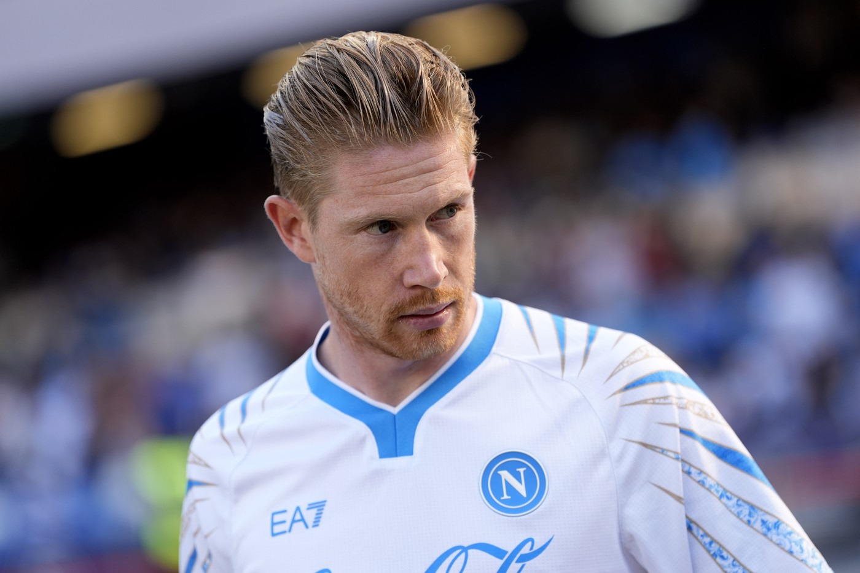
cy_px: 286
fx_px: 4777
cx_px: 430
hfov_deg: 10.3
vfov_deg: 6.9
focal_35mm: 200
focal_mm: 200
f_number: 3.2
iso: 400
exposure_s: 1/1000
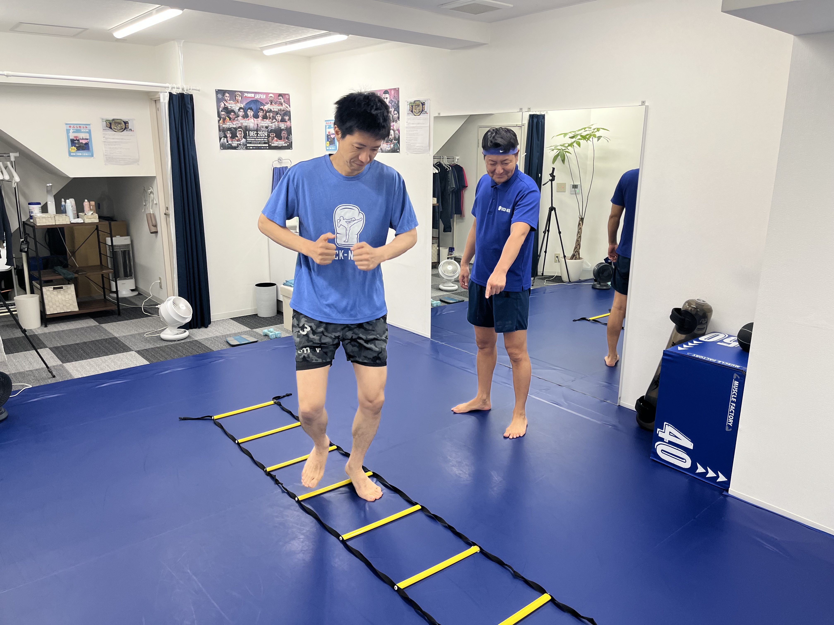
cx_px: 417
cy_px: 312
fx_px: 626
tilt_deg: -14.2
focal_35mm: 26
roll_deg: -1.2
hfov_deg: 67.3
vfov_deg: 53.1
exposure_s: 1/100
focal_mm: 5.1
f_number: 1.6
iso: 64
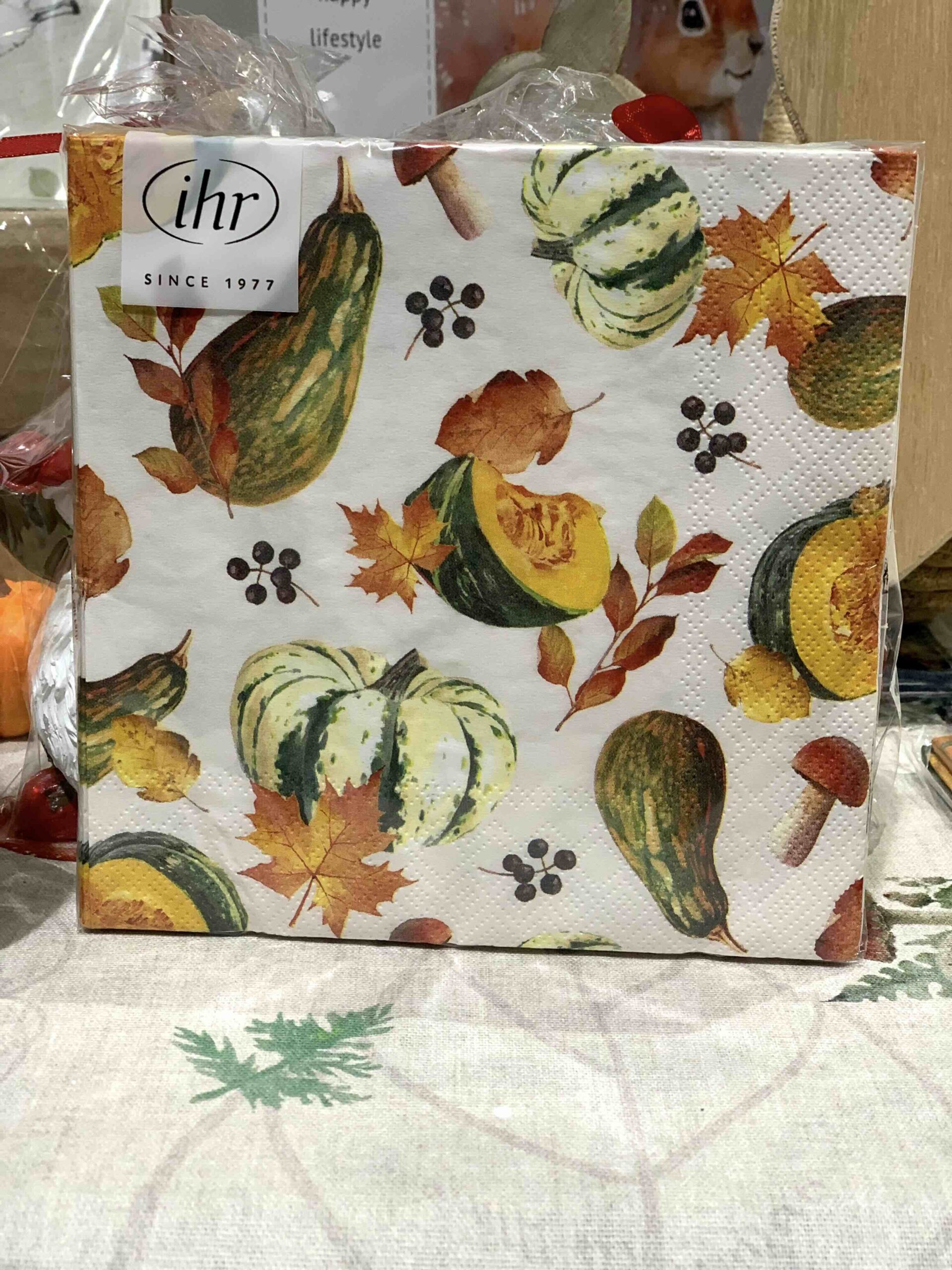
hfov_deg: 28.0
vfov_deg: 36.8
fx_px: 1907
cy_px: 635
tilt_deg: -18.5
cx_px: 476
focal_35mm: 52
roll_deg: -1.9
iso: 125
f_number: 2.4
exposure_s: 1/49
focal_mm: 6
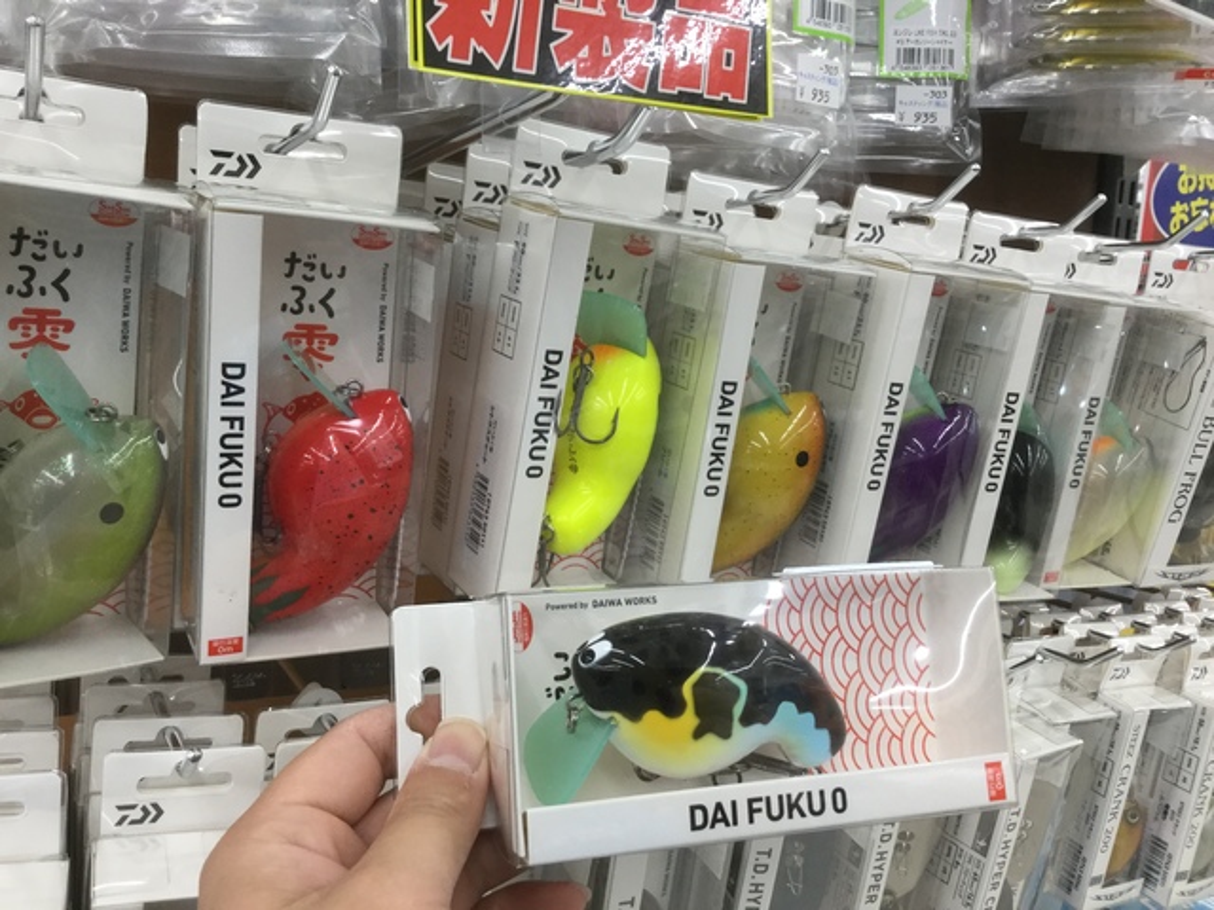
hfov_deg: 58.4
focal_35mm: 31
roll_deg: -3.7
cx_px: 607
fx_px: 1087
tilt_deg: -6.6
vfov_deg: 45.4
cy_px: 455
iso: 40
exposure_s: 1/33
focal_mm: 3.3
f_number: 2.4
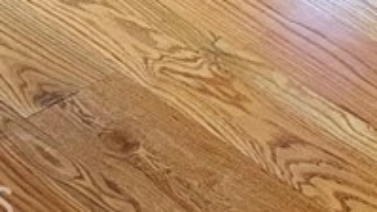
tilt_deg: -10.7
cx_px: 494
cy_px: -496
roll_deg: -1.5
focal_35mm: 146
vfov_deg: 7.1
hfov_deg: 14.1
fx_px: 1460
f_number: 1.5
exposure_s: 1/60
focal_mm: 5.7
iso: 250
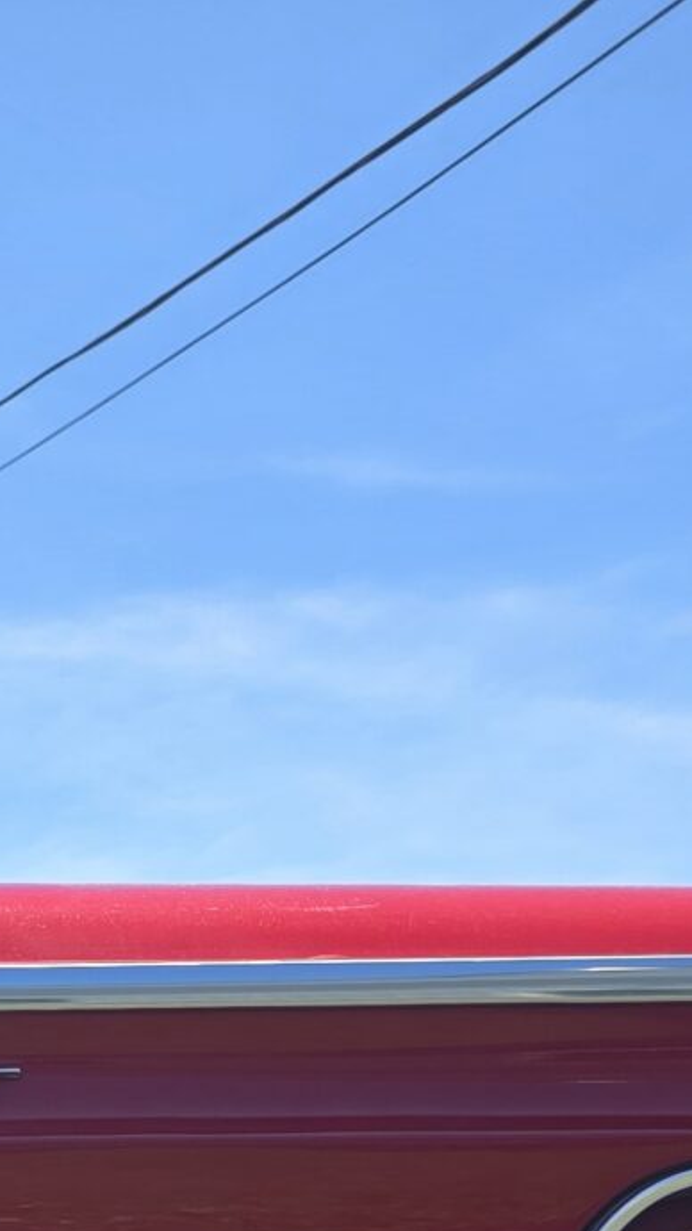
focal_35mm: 93
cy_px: 1682
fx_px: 3034
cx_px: -656
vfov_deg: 20.5
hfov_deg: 11.8
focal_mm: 6.3
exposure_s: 1/408
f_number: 1.7
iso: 12
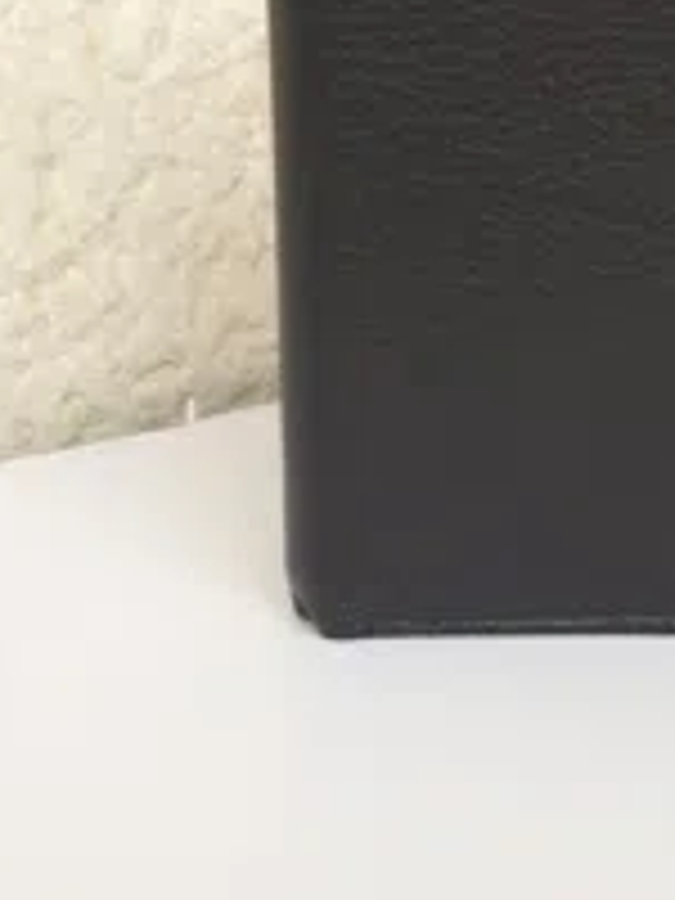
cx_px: 616
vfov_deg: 35.5
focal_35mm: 52
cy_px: 171
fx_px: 1352
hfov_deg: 27.0
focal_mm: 4.3
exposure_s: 1/100
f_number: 2.4
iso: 80
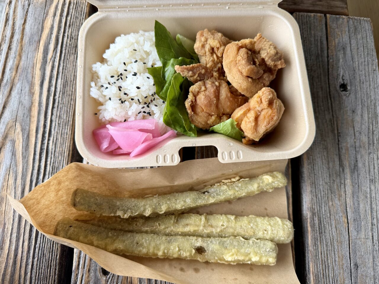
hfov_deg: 71.6
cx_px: 190
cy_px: 142
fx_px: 263
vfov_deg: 56.8
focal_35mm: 24
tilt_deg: -76.4
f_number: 1.78
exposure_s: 1/155
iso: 64
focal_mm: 6.76
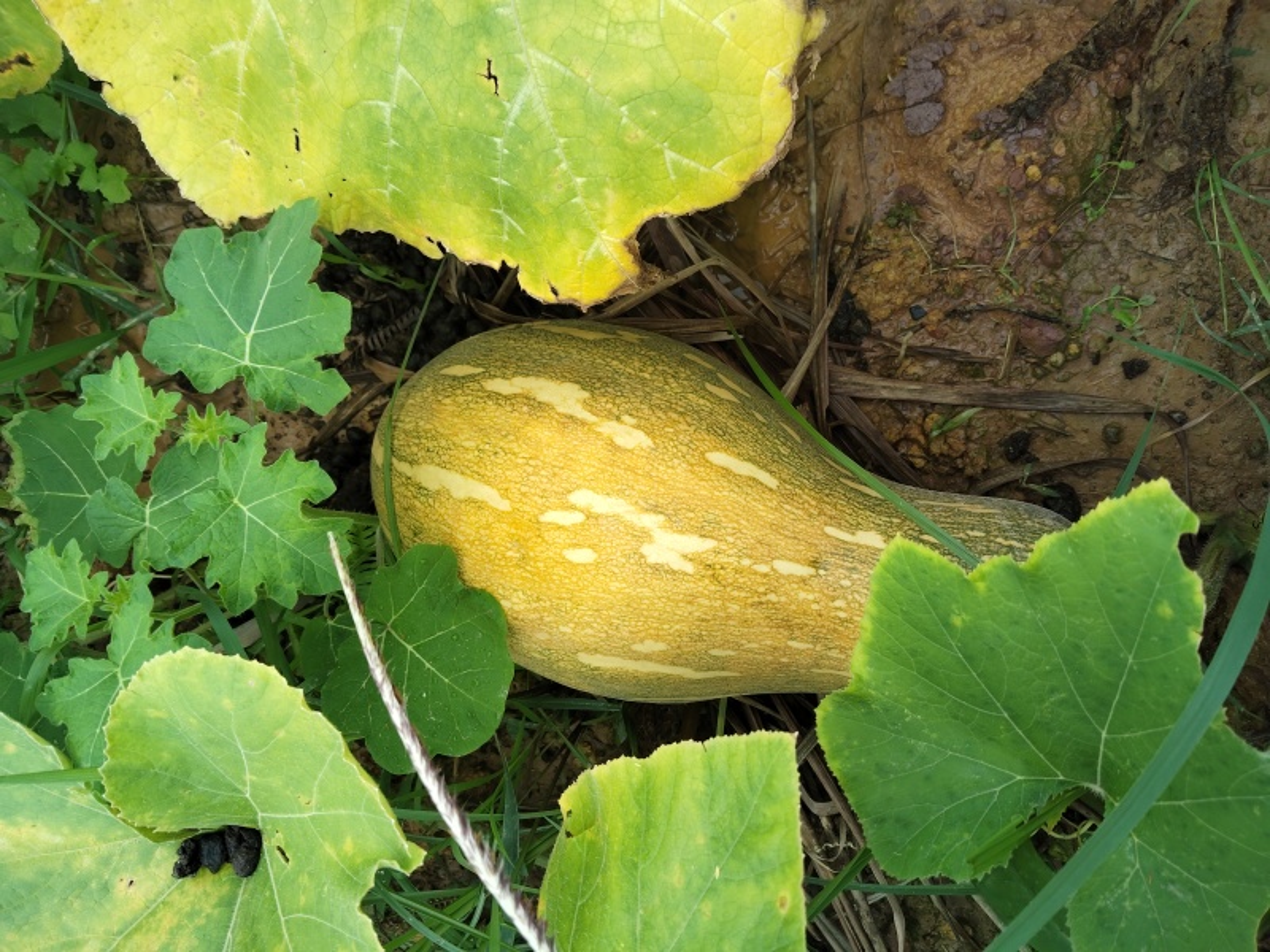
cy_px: 476
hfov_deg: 65.3
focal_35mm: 27
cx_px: 635
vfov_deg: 51.4
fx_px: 991
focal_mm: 4.05
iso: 100
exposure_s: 1/196
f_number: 1.8
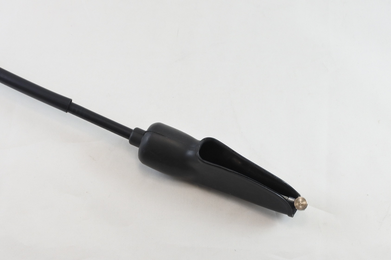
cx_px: 196
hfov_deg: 49.6
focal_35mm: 39
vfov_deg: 34.2
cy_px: 130
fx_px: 423
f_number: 4.2
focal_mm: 14.7
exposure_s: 1/125
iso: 500
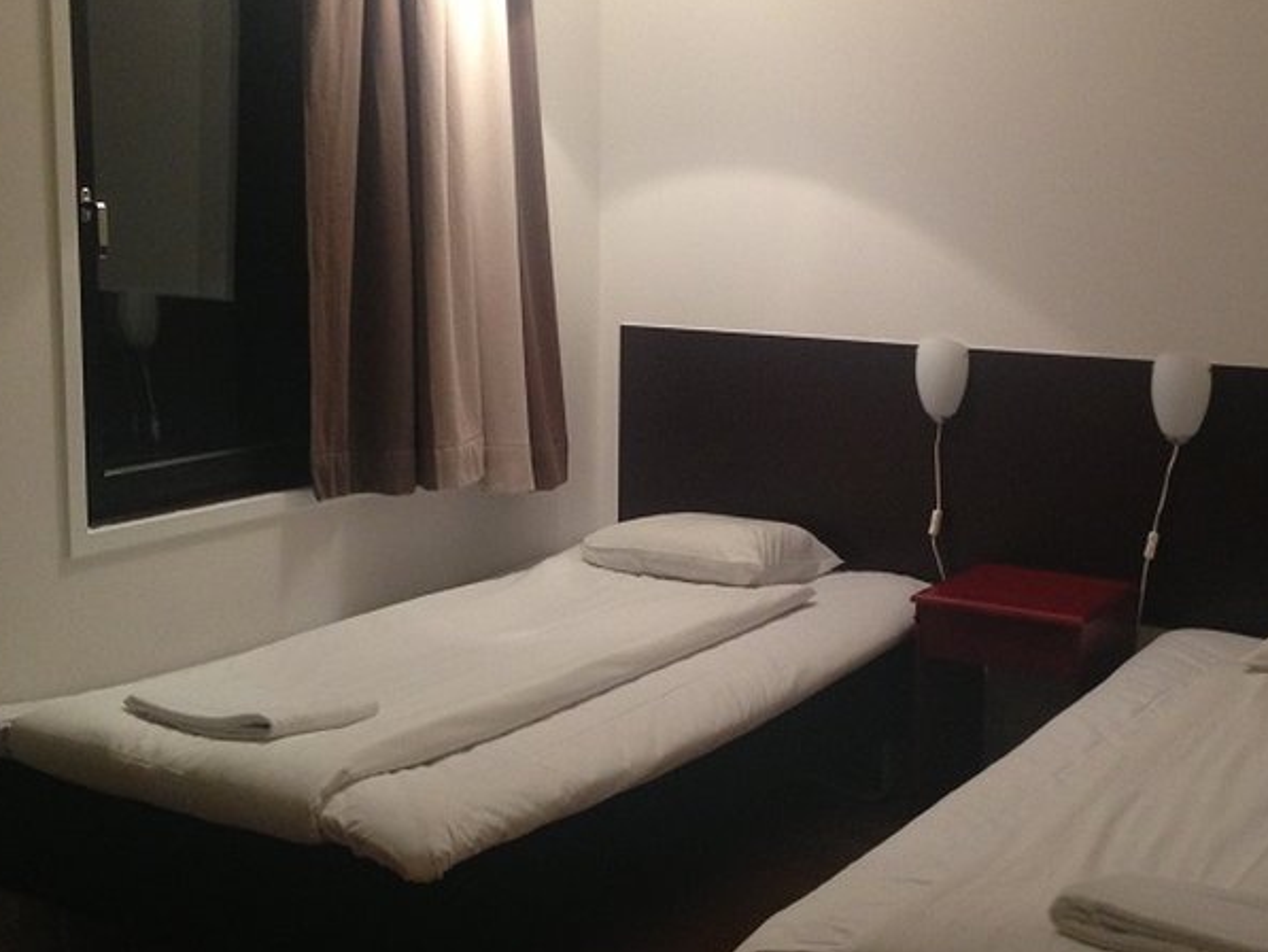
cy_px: 416
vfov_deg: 28.5
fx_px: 1869
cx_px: 709
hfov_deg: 37.4
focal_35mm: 51
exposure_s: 1/20
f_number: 2.4
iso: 200
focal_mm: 4.13
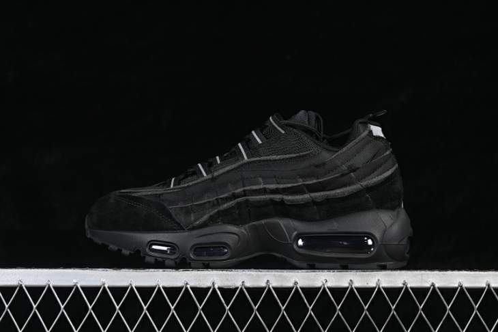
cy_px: 166
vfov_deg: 18.2
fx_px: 1037
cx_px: 249
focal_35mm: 75
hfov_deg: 27.0
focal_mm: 50
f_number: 6.3
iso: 160
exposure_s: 1/60
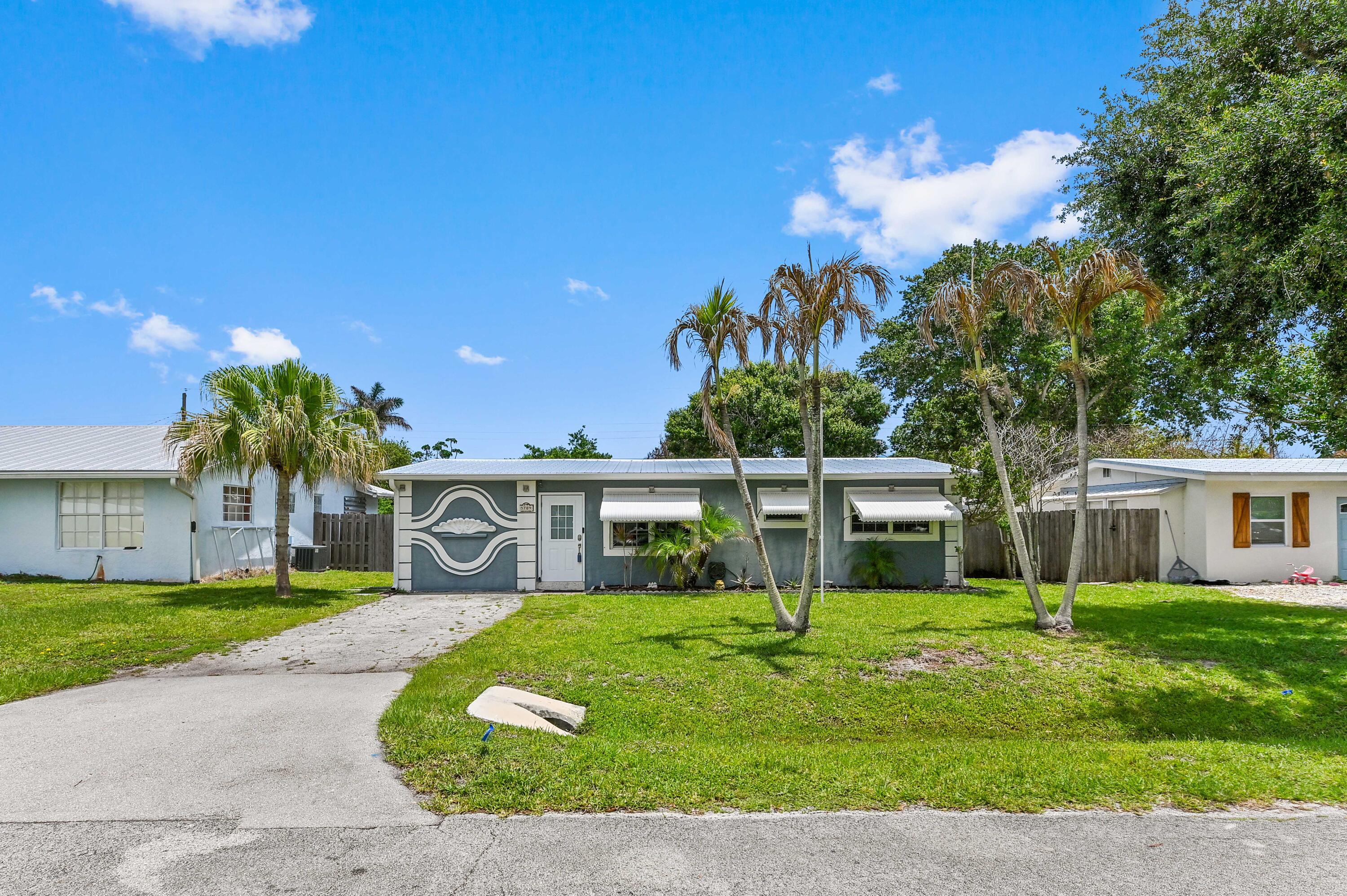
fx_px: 710
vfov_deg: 64.5
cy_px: 448
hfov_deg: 86.9
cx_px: 674
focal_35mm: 19
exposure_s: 1/1000
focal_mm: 19
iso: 400
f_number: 9
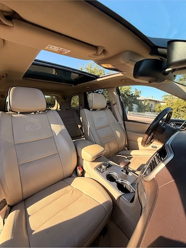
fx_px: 100
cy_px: 124
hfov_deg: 85.7
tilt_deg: -9.7
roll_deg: -0.5
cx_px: 93
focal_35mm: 14
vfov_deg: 102.1
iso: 64
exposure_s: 1/336
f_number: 2.2
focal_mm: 2.22
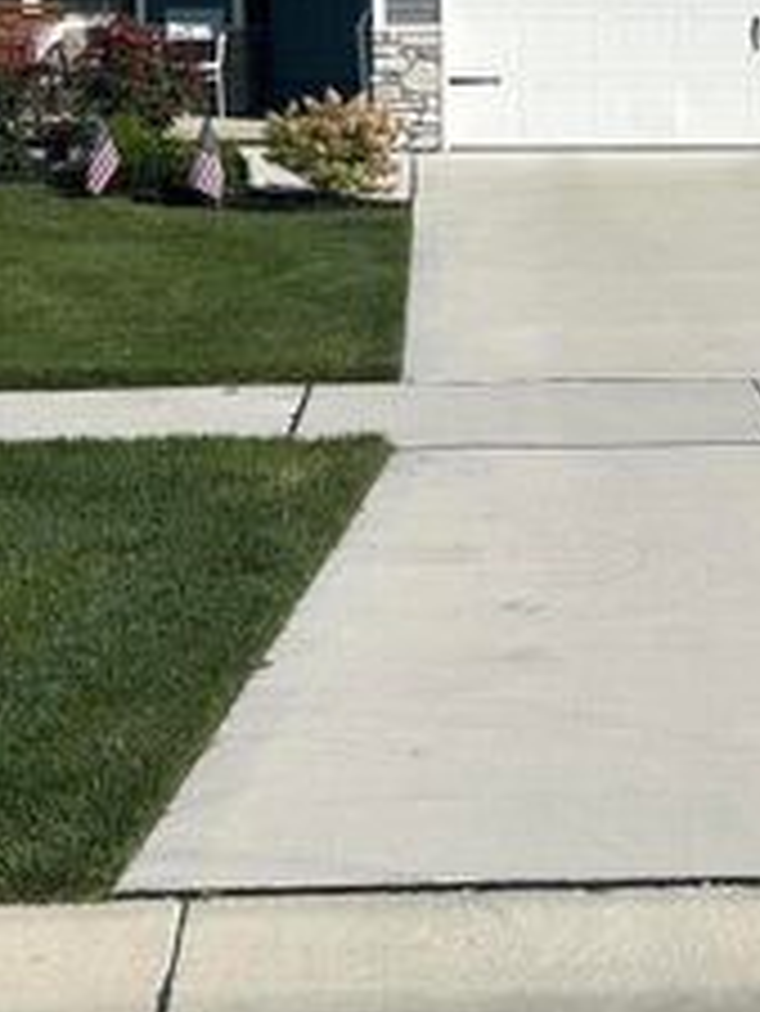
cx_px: 607
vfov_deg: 24.8
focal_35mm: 77
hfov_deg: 19.0
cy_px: 178
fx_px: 2252
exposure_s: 1/8696
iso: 50
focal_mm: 5.7
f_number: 1.5
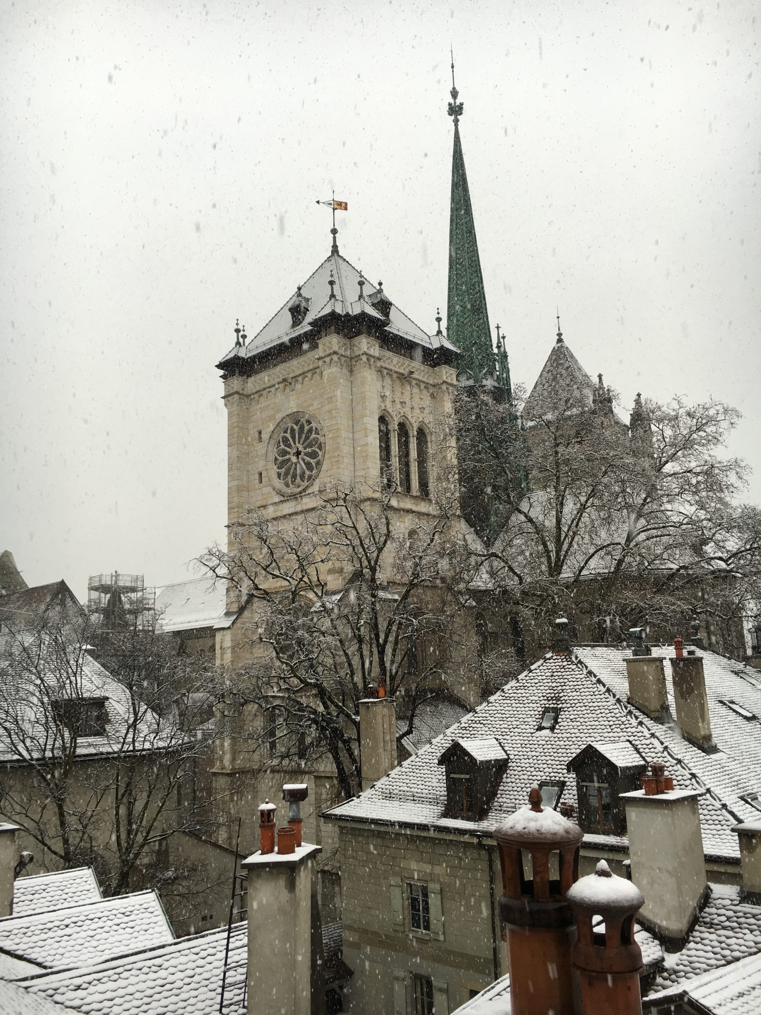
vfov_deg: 61.7
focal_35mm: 29
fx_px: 850
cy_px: 508
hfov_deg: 48.2
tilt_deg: +12.6
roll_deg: +2.7
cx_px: 380
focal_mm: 4.15
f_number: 2.2
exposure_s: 1/100
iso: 32
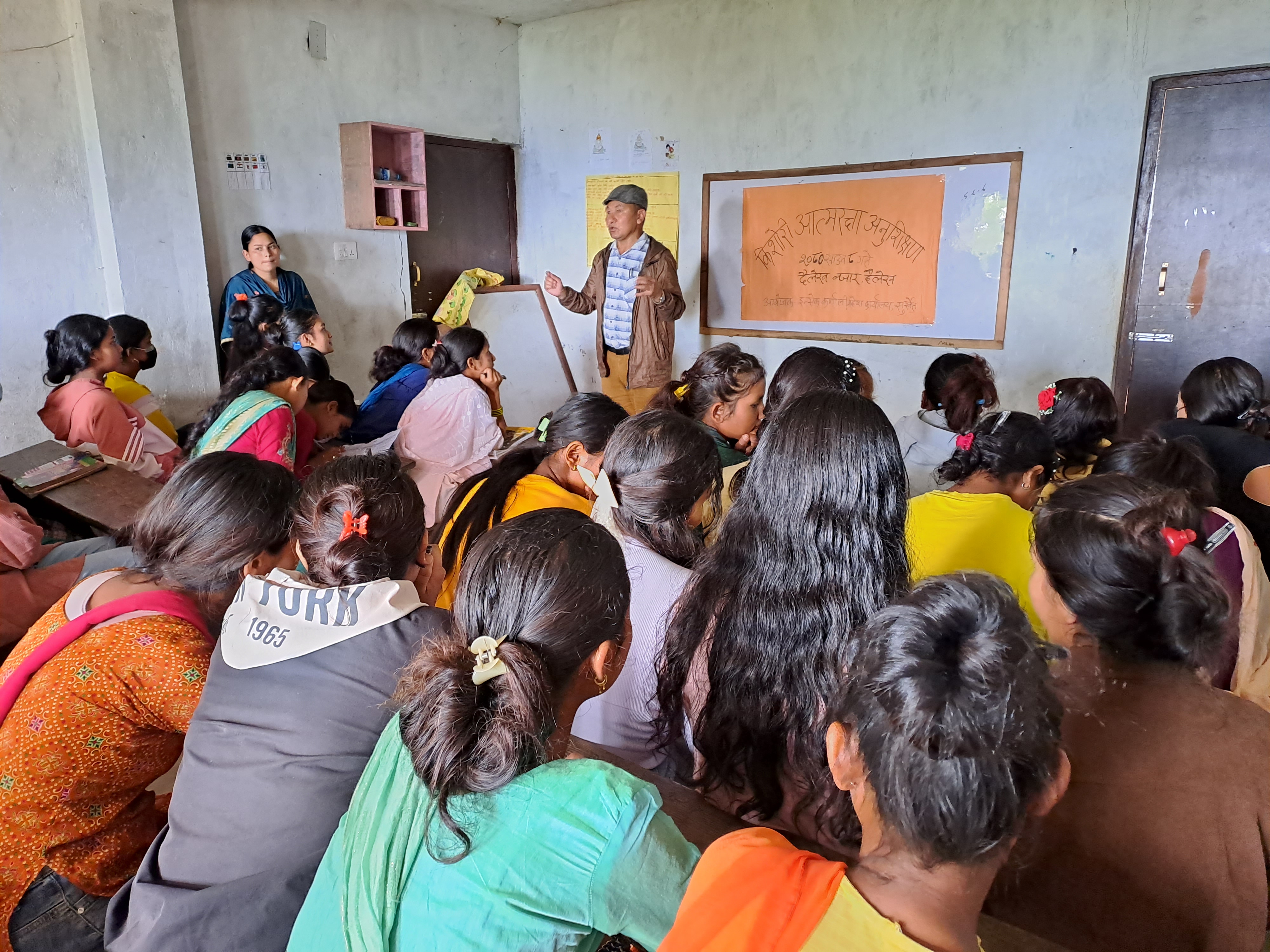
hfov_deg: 69.4
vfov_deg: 54.9
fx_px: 917
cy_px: 476
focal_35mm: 25
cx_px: 635
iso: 400
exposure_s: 1/20
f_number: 1.8
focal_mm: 4.65
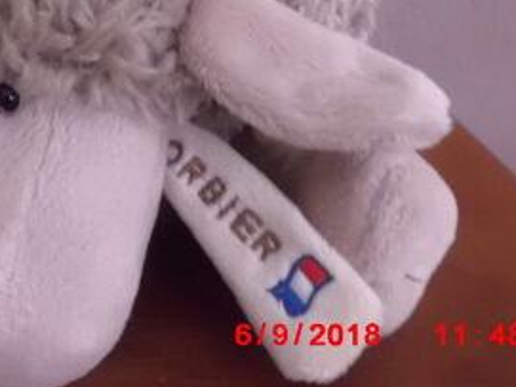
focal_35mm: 46
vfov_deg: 30.5
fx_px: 685
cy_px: 63
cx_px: 139
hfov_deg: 40.3
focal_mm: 4.6
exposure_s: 1/15
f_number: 3.2
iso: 800
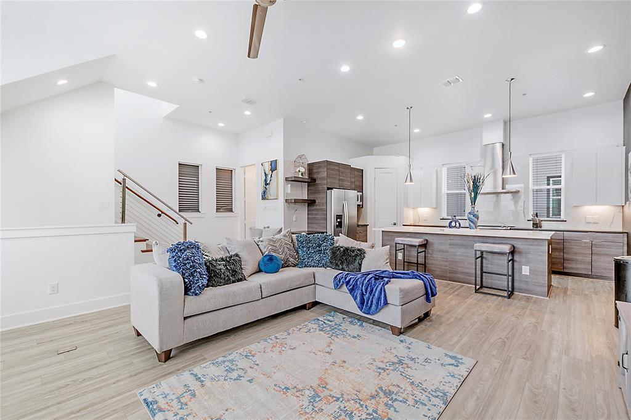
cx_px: 316
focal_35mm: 15
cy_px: 210
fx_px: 263
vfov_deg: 77.3
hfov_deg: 100.4
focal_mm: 10
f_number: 7.1
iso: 100
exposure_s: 1/125
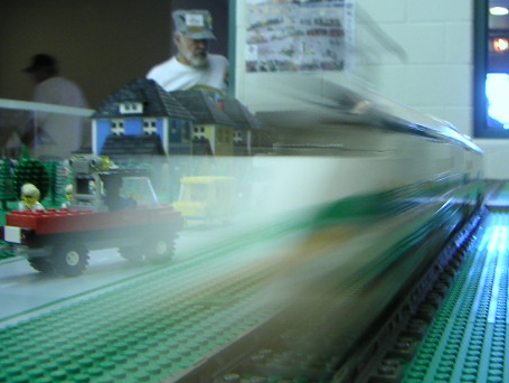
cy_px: 211
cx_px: 314
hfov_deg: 36.6
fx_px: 765
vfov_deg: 28.1
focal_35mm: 52
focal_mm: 4.8
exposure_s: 1/4
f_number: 2.8
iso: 64
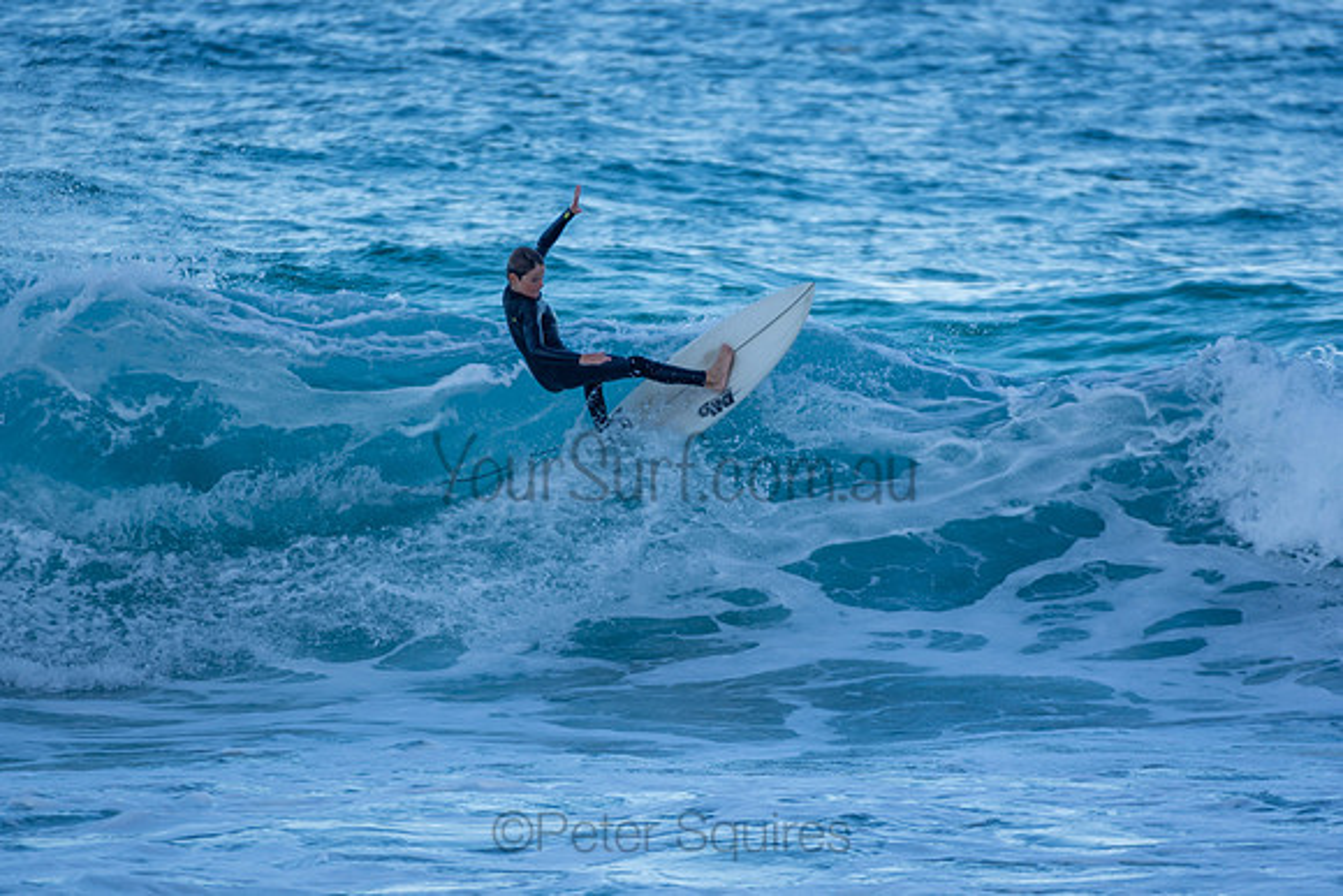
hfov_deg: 2.7
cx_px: 672
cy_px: 448
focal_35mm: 750
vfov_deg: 1.8
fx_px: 27984
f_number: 5.6
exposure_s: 1/500
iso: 180
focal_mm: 500
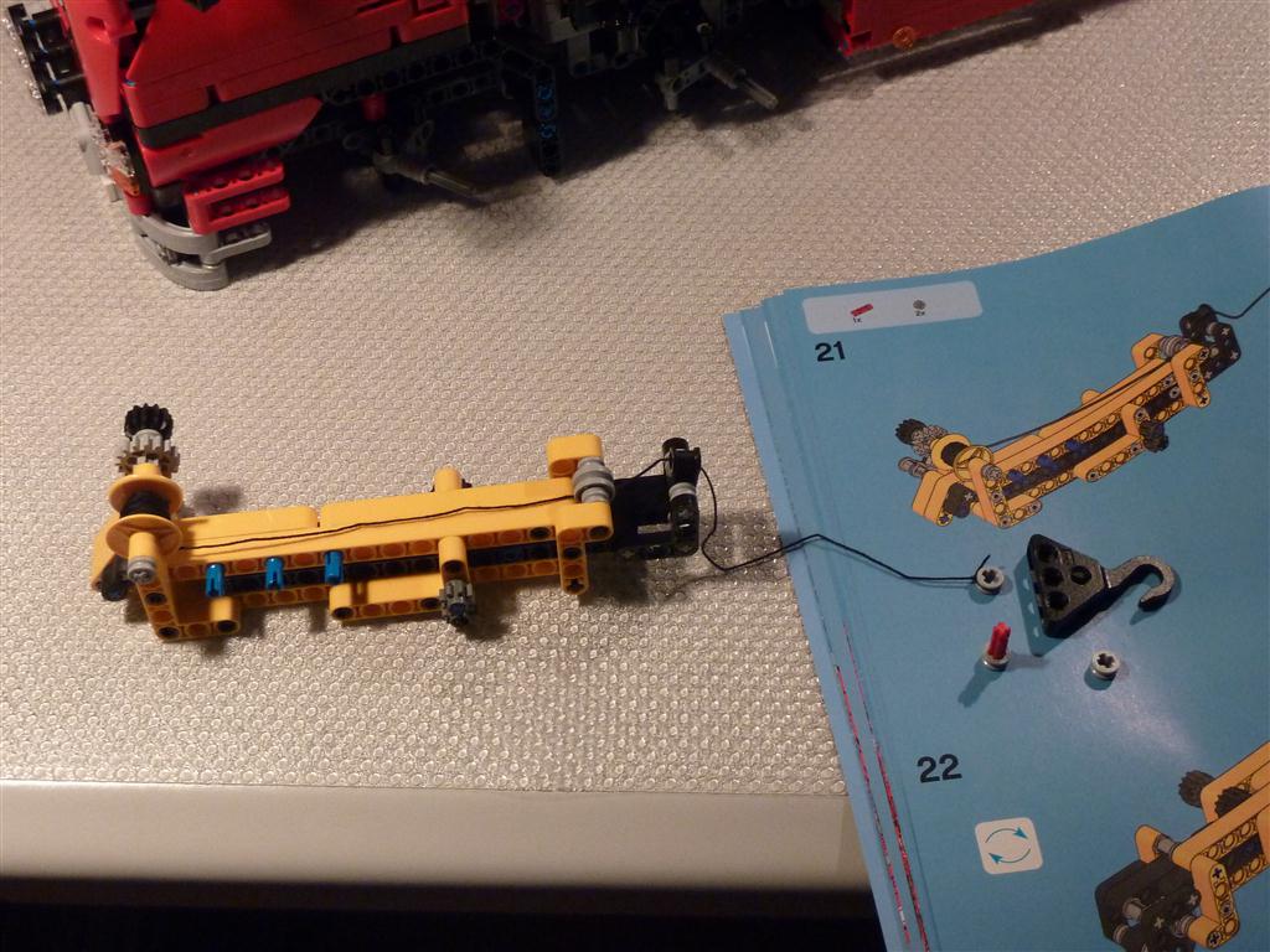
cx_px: 635
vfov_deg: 26.6
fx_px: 2018
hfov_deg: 34.9
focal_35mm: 55
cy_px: 476
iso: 400
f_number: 3.9
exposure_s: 1/30
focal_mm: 9.1
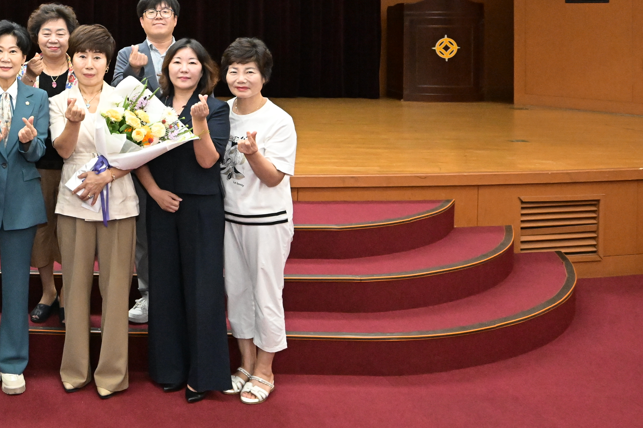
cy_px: 12
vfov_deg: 28.8
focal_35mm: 44
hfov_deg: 37.9
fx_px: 787
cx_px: -46
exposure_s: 1/200
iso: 6400
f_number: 6.3
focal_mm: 20.5
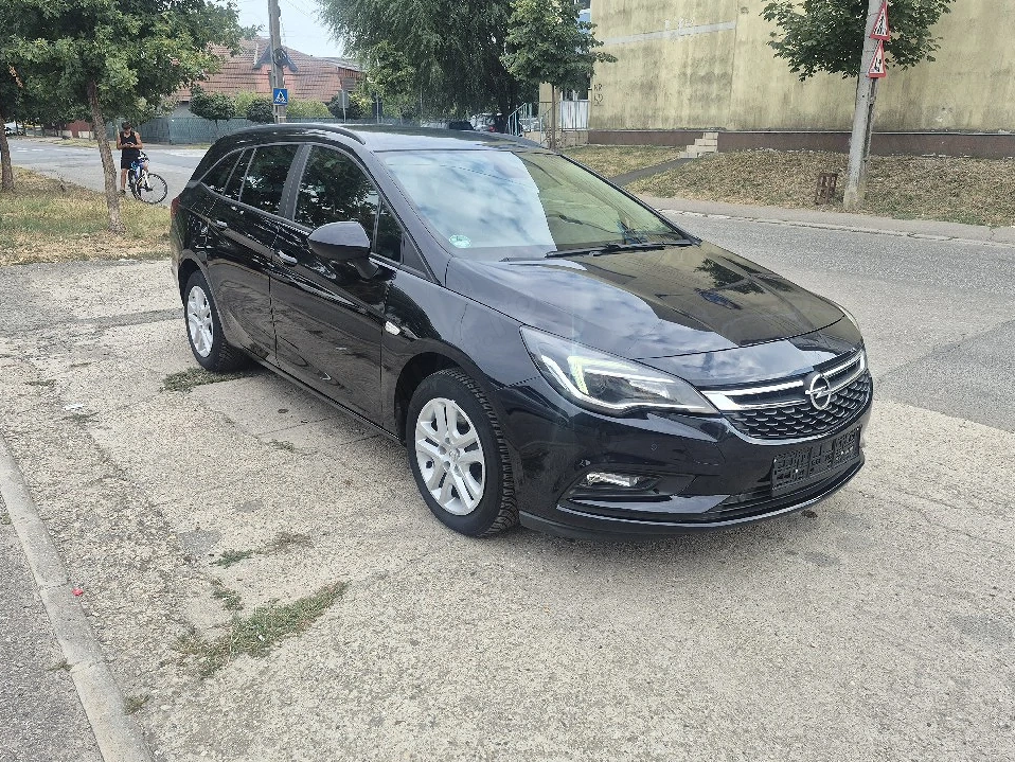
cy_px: 380
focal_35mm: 24
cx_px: 494
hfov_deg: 71.6
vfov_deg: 56.8
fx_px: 704
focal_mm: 5.4
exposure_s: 1/303
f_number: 1.8
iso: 25
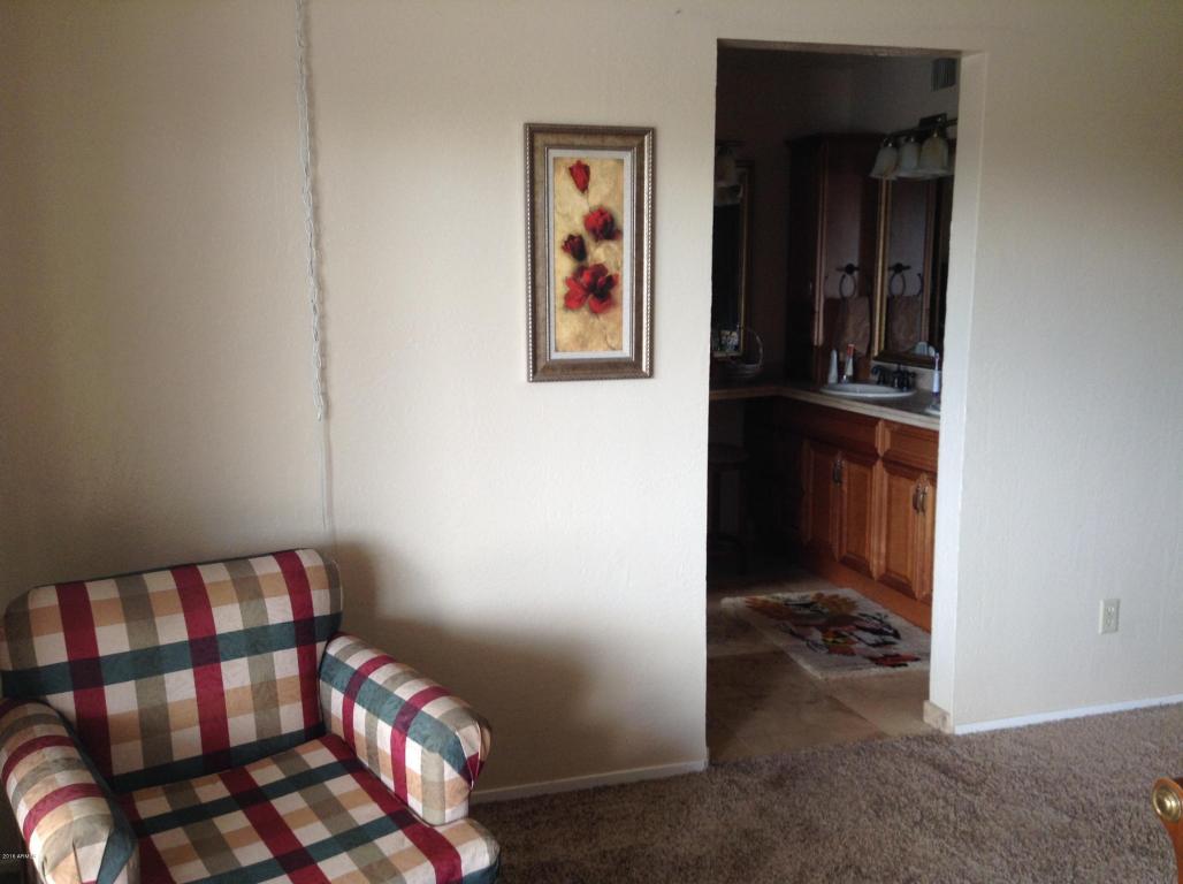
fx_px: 1126
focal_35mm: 33
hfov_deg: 55.4
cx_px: 592
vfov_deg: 42.8
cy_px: 442
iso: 40
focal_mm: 3.3
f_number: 2.4
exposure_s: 1/24
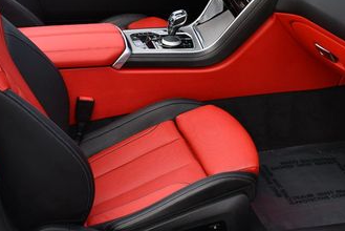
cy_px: 69
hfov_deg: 28.8
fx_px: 671
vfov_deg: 19.4
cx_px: 138
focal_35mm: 70
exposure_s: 1/250
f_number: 5.6
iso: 280
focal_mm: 18
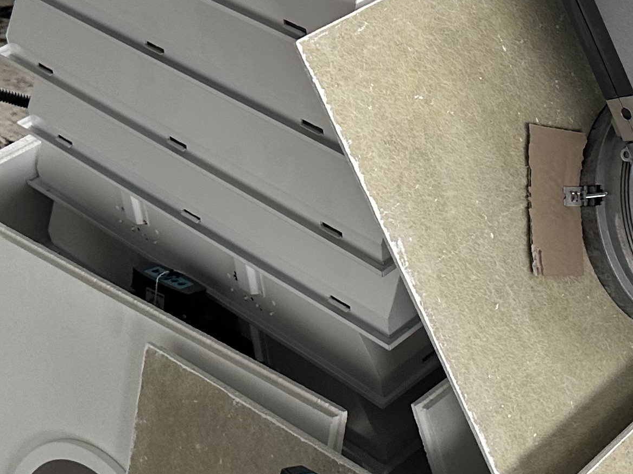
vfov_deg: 17.5
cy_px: 51
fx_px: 1517
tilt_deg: -31.9
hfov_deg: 22.6
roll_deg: +4.7
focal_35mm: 83
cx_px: 634
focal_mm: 6.86
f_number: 1.78
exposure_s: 1/121
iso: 160
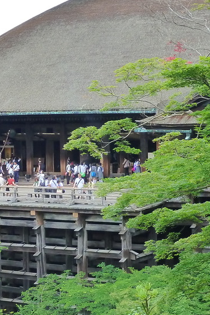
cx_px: 29
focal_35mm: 100
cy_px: 176
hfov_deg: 13.6
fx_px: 875
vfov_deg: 20.4
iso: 200
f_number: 4
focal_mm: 7.3
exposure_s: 1/100
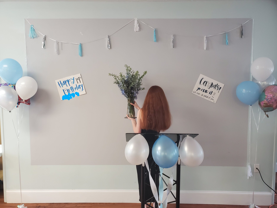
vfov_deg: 53.1
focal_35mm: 26
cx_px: 138
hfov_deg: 67.3
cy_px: 104
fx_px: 208
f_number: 2.4
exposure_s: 1/40
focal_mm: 4.3
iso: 200
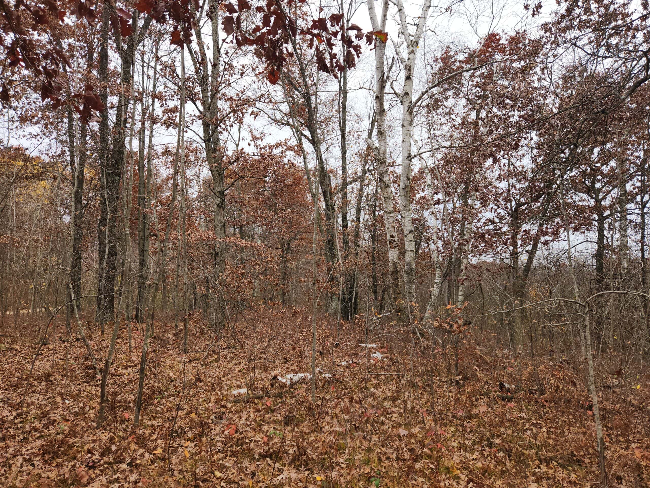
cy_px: 244
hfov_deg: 73.9
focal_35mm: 23
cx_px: 325
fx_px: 432
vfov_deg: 58.9
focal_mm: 5.4
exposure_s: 1/353
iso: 20
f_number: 1.8
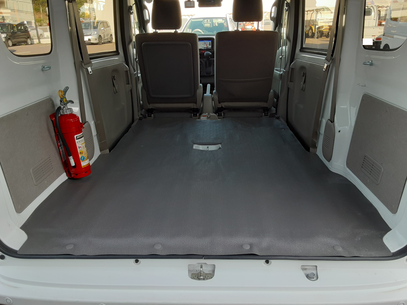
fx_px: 317
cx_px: 204
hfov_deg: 65.3
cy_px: 152
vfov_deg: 51.4
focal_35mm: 27
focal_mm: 2.91
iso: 50
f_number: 1.9
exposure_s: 1/100
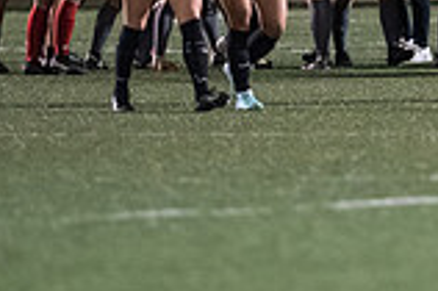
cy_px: -71
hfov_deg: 1.9
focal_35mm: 1103
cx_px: 480
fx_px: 13406
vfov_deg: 1.2
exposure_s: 1/800
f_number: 2.8
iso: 8000
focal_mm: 300
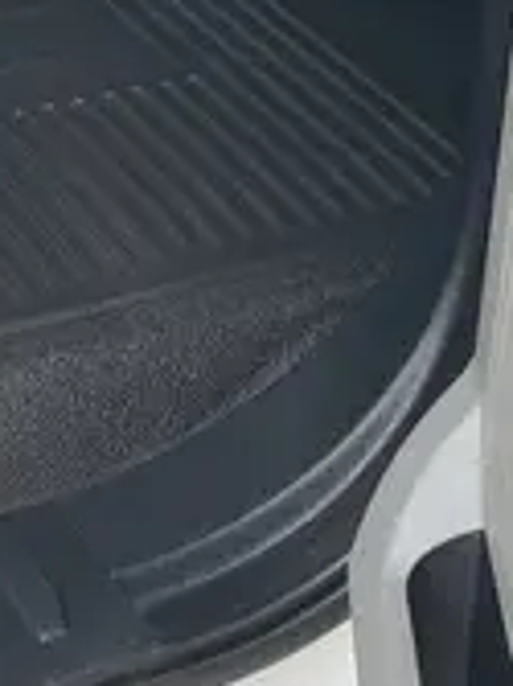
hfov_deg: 12.1
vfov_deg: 15.1
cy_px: -536
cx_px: -361
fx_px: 2255
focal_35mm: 114
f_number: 1.6
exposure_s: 1/268
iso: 40
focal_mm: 4.2
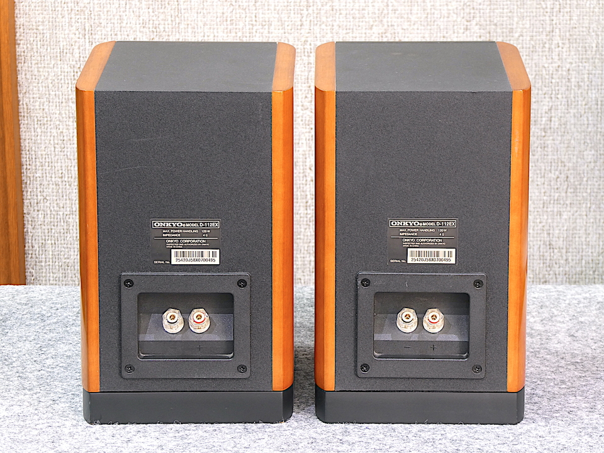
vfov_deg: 10.4
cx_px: 302
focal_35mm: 143
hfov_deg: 13.8
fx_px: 2495
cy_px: 226
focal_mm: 25.6
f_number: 5.4
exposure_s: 1/1.3
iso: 100
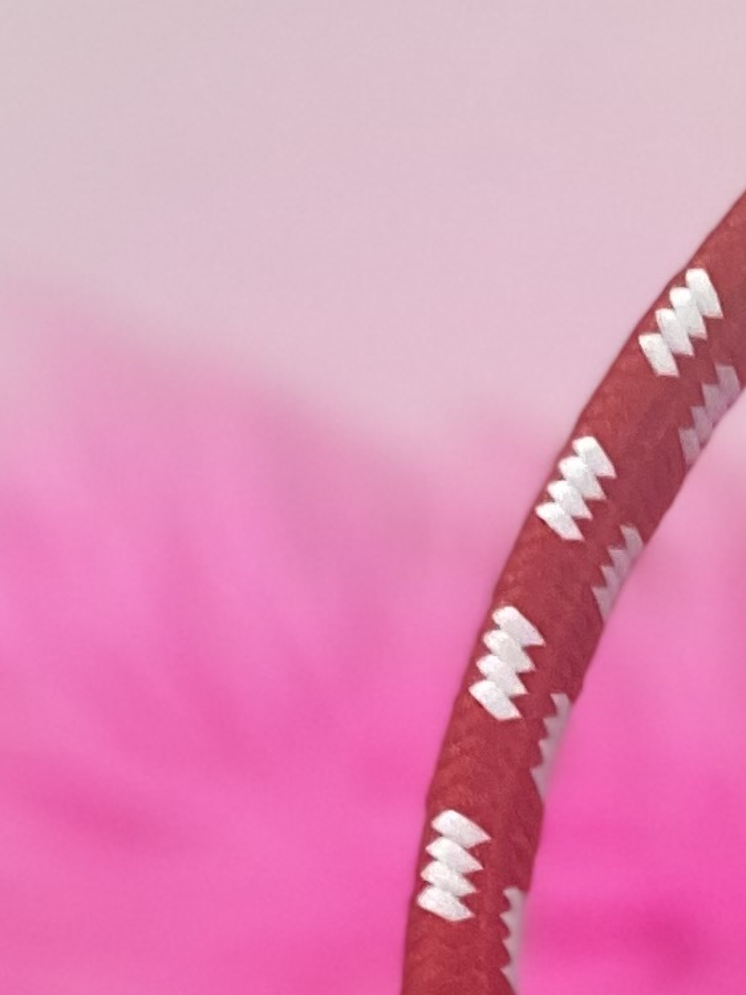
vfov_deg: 12.0
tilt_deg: -53.7
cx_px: 1422
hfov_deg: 9.9
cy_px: 2187
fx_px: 4022
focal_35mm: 140
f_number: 1.8
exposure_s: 1/33
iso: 400
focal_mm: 4.25
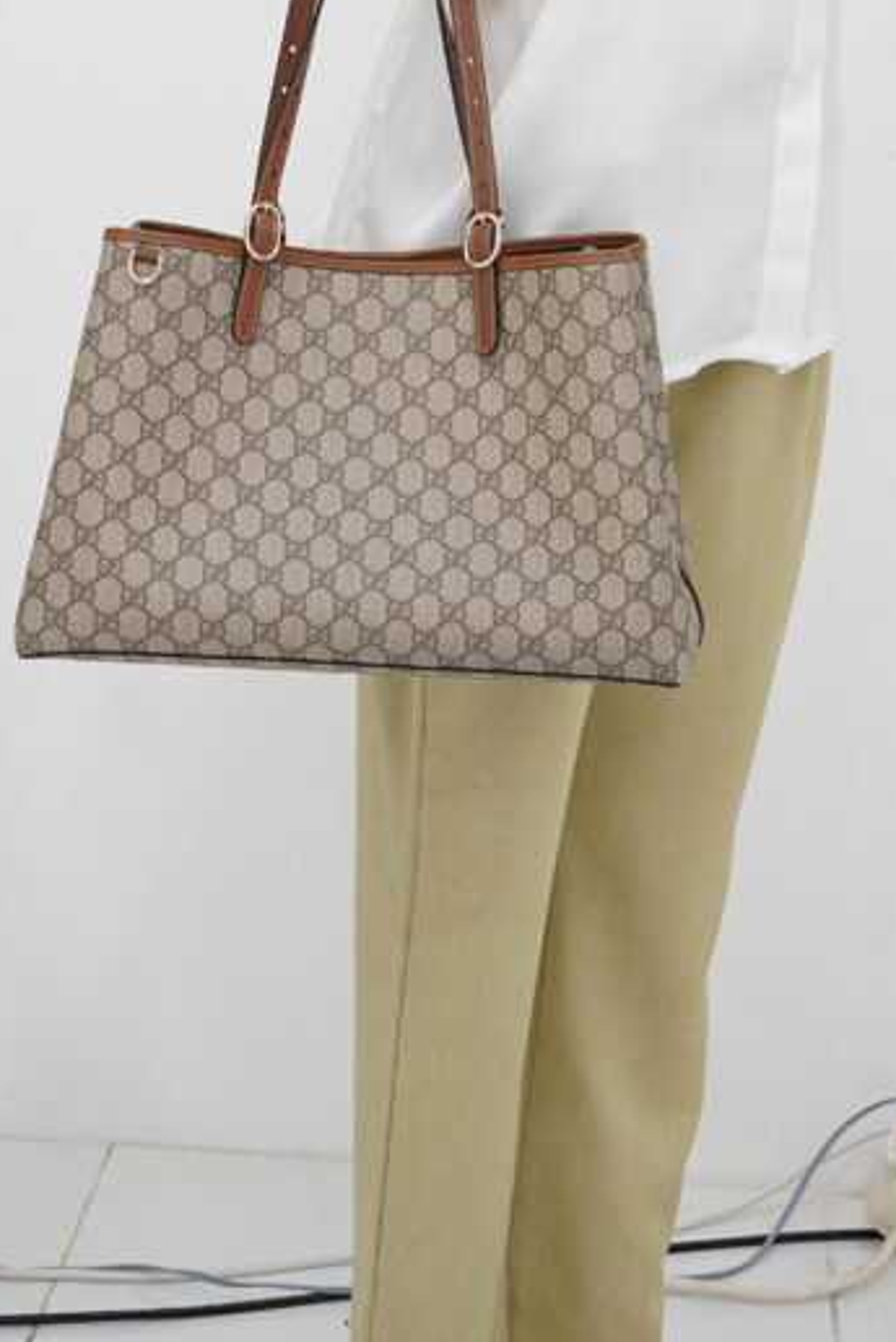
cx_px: 529
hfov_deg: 13.8
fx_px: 3693
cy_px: 104
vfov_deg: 20.2
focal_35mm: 99
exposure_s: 1/10
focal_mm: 50
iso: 640
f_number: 6.3
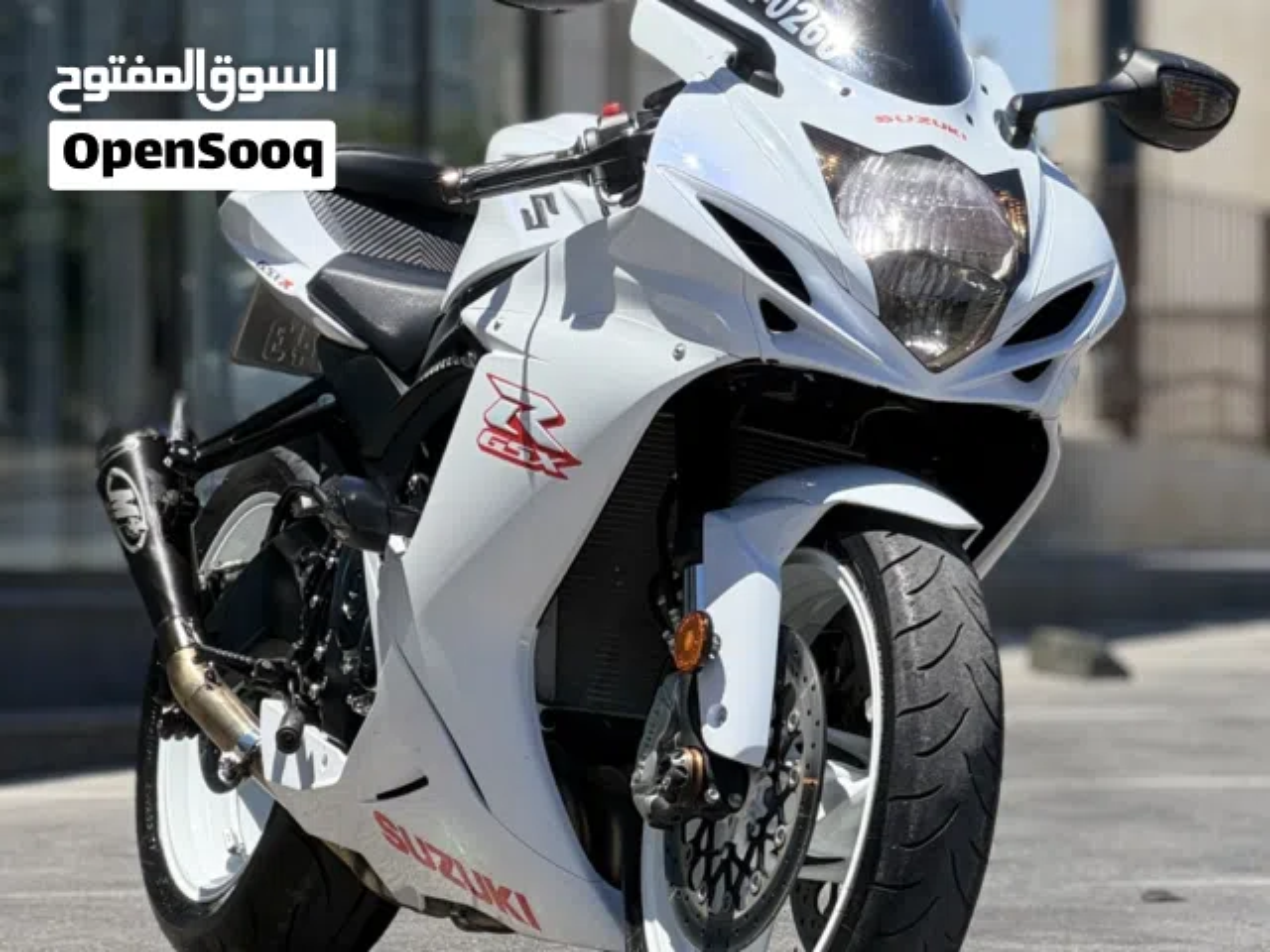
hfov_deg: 19.6
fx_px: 3669
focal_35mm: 100
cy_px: 476
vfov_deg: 14.8
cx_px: 635
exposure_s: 1/664
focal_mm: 16.89
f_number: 2.8
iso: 25
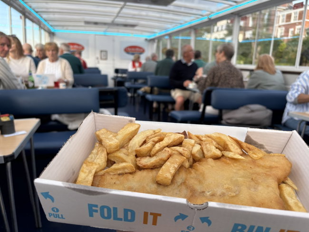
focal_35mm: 26
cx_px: 154
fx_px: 232
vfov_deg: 53.1
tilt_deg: -11.7
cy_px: 116
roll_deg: -3.0
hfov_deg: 67.3
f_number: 1.6
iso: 32
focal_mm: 5.96
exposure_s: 1/126
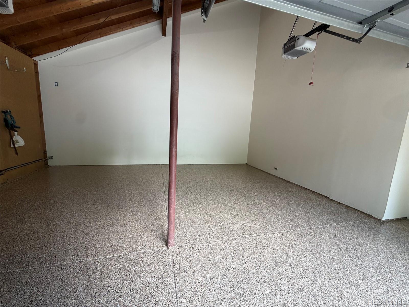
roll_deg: -2.4
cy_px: 154
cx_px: 204
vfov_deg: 85.7
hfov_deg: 102.1
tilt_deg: -10.0
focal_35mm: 14
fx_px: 165
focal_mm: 2.22
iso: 160
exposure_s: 1/60
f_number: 2.2
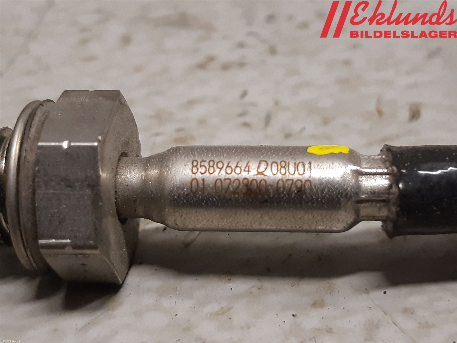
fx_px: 343
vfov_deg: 53.1
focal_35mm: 26
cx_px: 228
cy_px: 172
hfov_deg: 67.3
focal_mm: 3.93
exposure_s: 1/50
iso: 160
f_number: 1.7
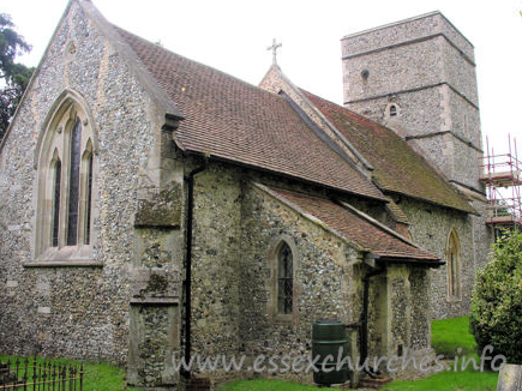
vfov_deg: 38.6
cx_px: 251
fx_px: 558
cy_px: 185
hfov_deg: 50.1
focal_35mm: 37
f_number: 5
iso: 50
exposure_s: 1/139
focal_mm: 8.9
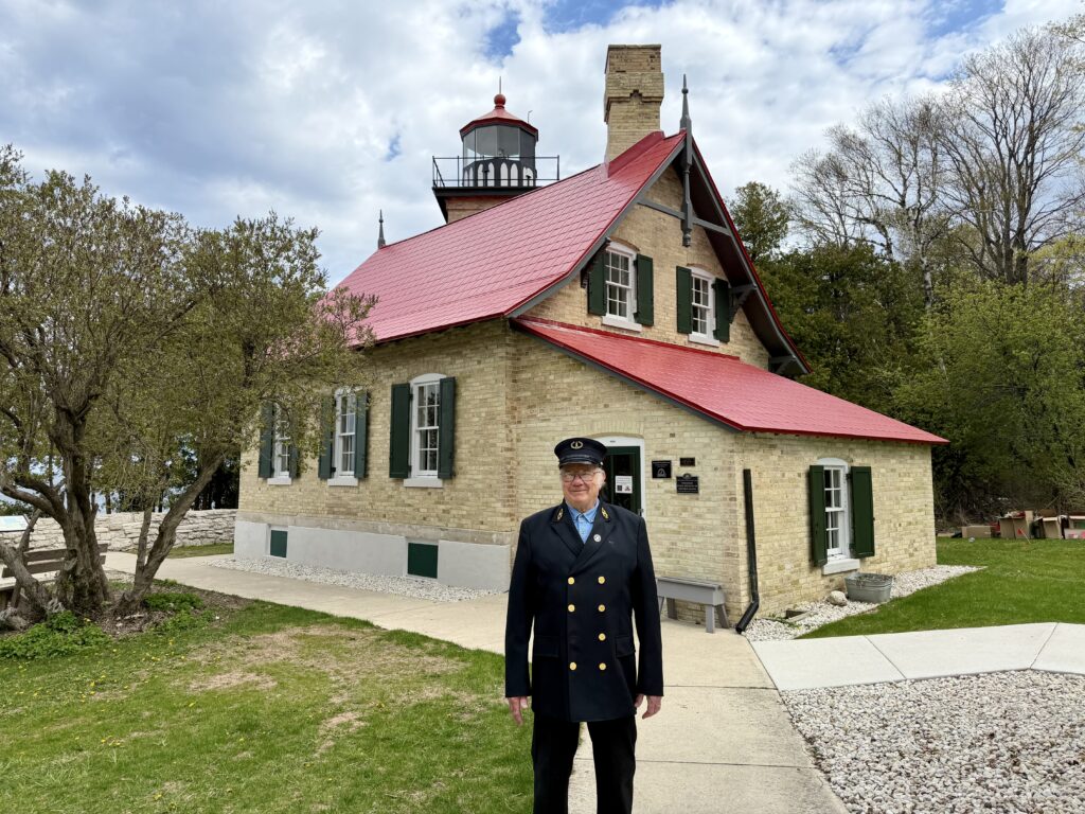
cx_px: 542
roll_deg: +0.7
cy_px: 407
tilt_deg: +5.9
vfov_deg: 56.8
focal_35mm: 24
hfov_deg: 71.6
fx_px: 752
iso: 100
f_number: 1.78
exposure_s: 1/3145
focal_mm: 6.76
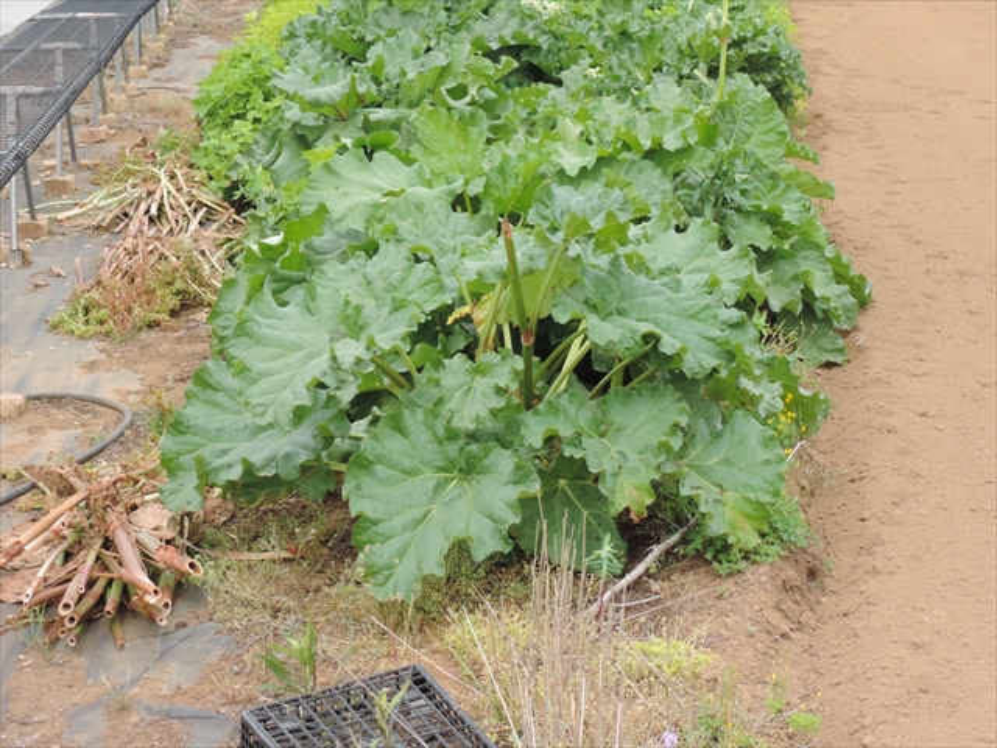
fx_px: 2016
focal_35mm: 70
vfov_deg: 21.0
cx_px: 498
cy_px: 374
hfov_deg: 27.8
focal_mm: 12.4
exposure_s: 1/250
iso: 400
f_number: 7.6
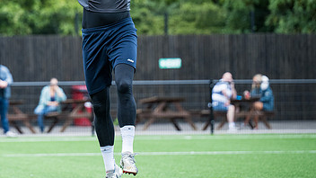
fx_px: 2623
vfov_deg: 3.9
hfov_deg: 6.9
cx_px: 35
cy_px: 51
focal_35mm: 313
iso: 1000
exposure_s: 1/1250
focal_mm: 145
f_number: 2.8
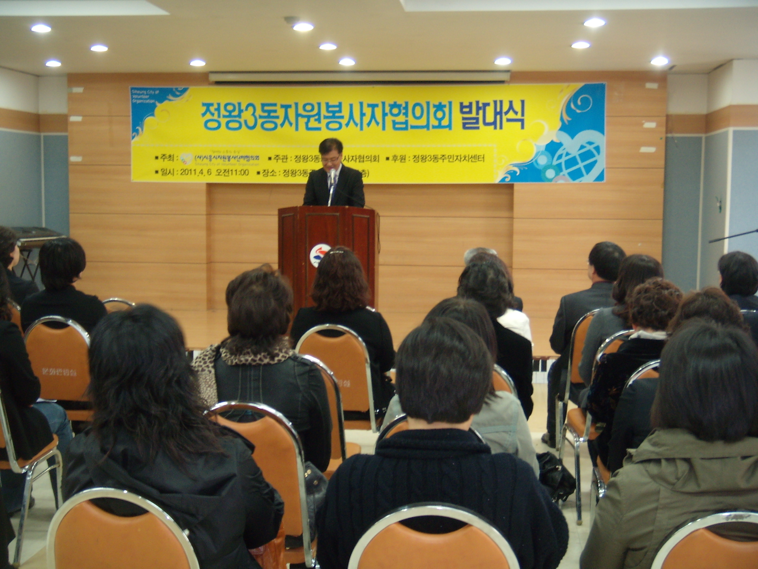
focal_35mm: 48
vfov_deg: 30.3
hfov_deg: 39.7
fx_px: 1051
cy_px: 284
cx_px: 379
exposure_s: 1/8.02
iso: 100
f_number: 3.7
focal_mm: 8
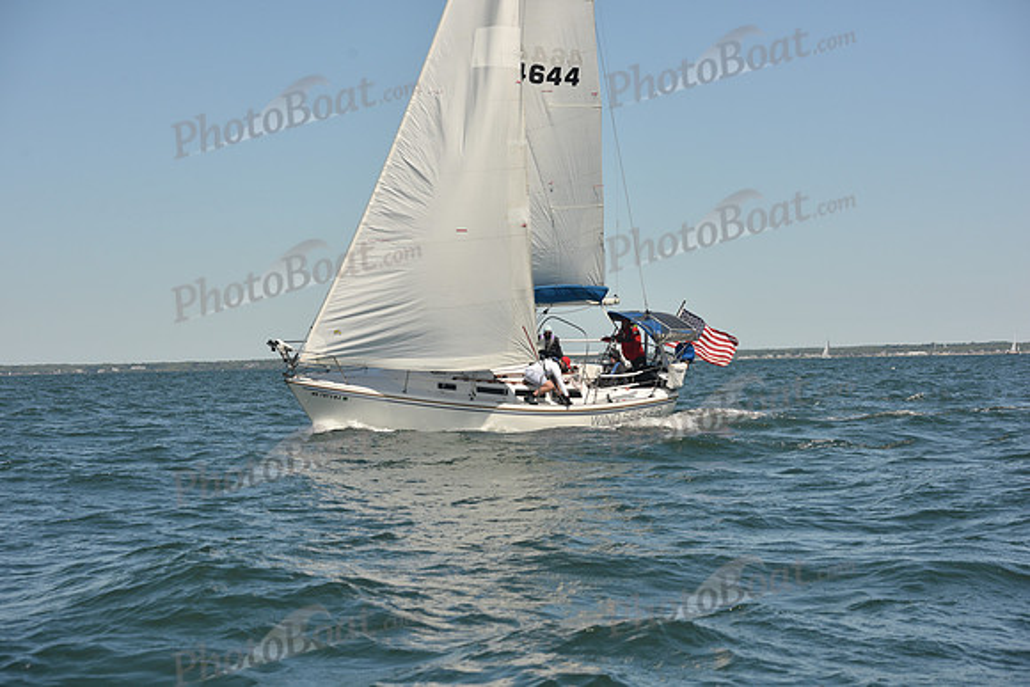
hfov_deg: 28.8
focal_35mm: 70
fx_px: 2003
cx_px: 515
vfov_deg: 19.5
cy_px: 344
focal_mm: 70
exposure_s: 1/800
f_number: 6.3
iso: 250
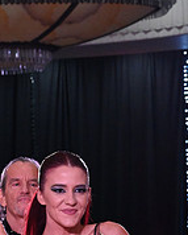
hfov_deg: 6.8
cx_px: 43
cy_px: 375
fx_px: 1589
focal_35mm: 229
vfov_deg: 8.2
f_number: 8
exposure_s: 1/320
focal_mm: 75
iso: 5000
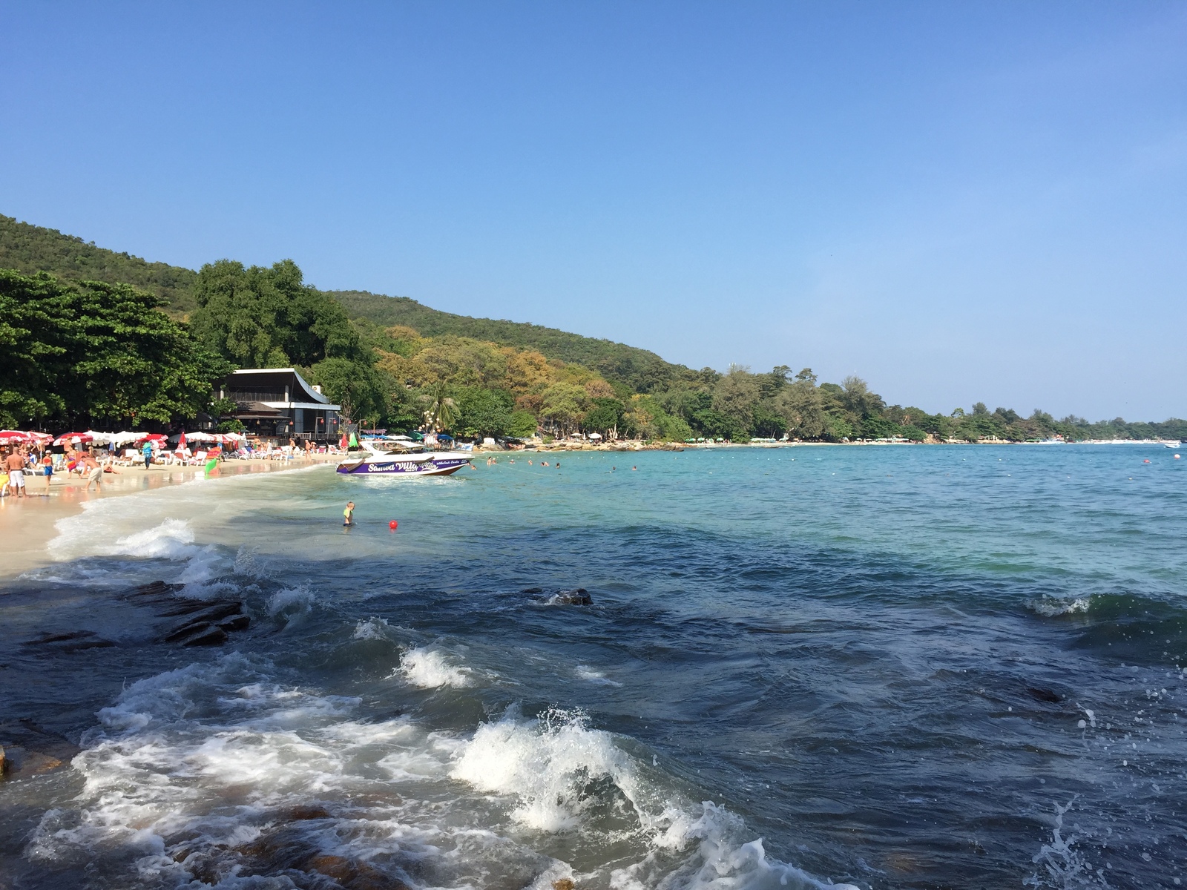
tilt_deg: -0.5
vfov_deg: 48.2
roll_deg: -1.1
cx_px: 594
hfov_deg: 61.7
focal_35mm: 29
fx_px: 994
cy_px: 445
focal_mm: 4.15
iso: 32
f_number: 2.2
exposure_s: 1/1582
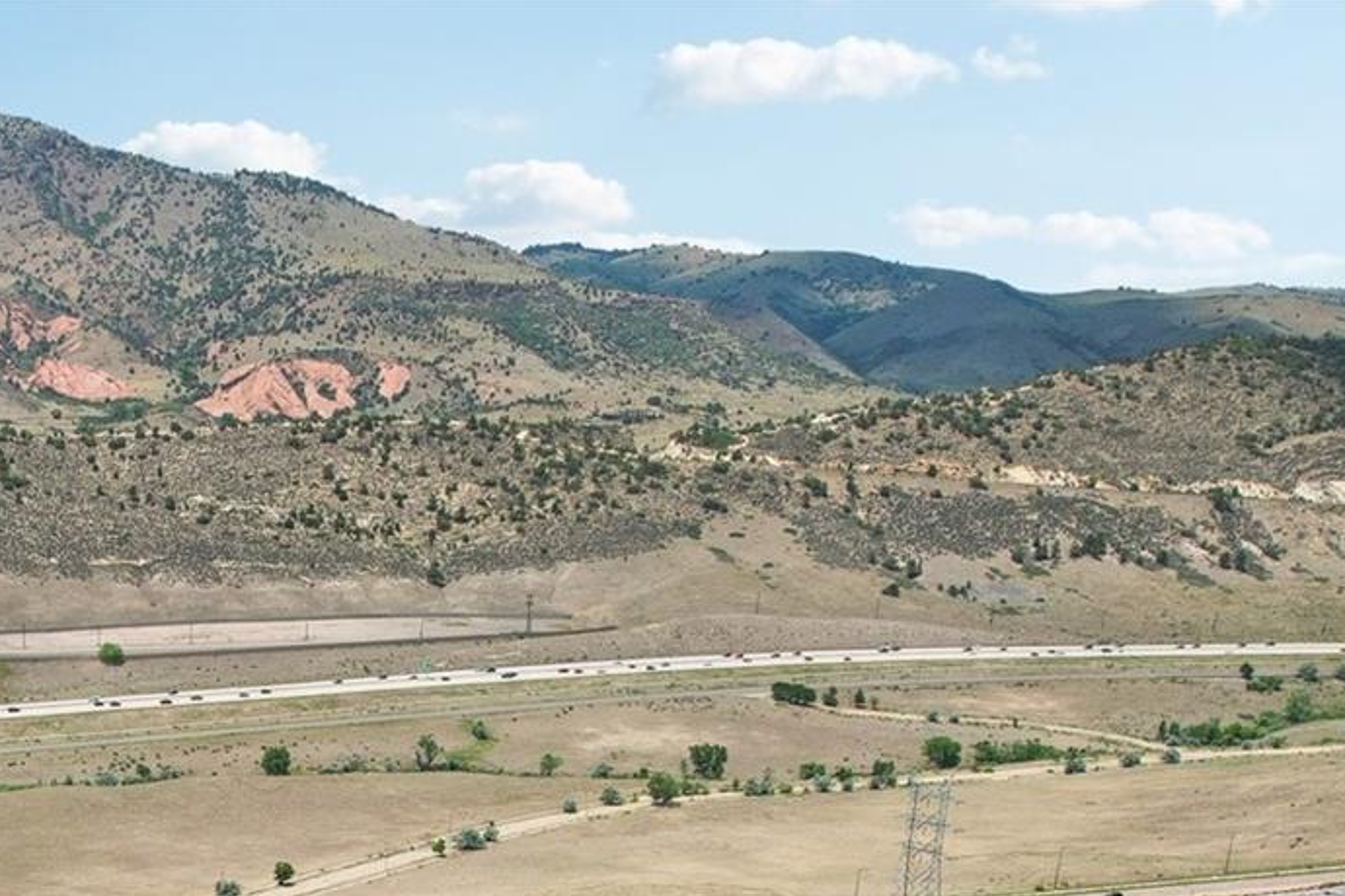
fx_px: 1905
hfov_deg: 35.5
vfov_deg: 24.4
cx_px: 25
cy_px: 1034
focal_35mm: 51
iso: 100
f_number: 2.8
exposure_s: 1/2000
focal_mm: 8.4
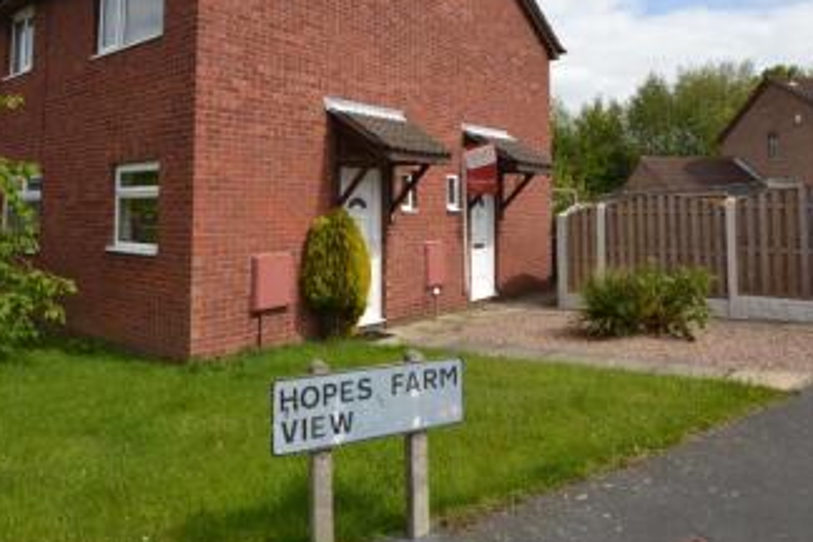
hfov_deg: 70.7
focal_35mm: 25
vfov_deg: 49.6
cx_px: 422
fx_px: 573
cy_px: 172
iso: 100
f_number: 9
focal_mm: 11.5
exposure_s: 1/200
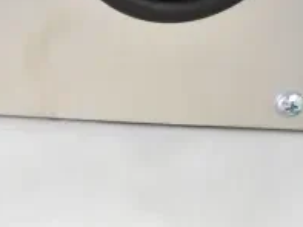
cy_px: 234
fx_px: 937
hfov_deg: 17.7
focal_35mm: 107
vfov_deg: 13.6
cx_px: -38
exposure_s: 1/40
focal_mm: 24
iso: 5000
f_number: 4
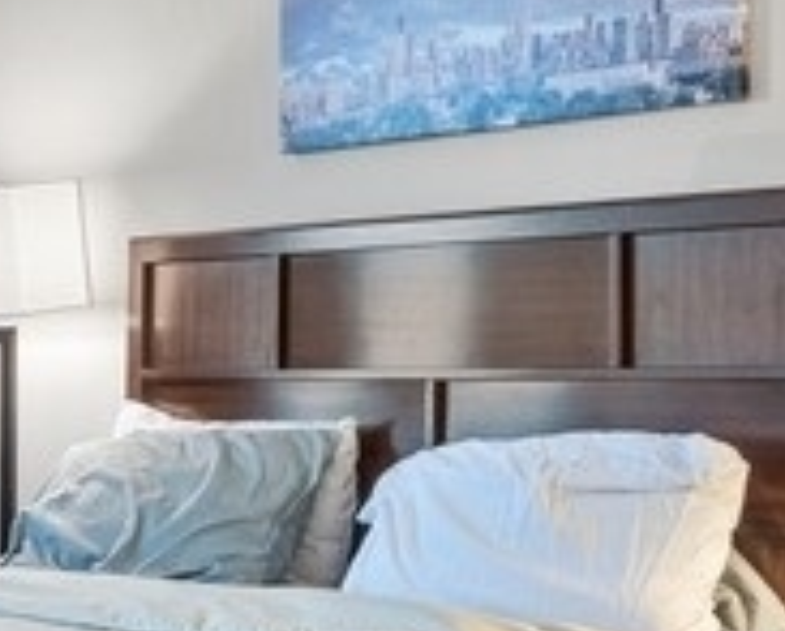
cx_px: -56
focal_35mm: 83
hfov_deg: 21.9
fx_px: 1931
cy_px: 704
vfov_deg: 17.9
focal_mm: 18
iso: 200
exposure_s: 1/1.67
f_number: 8
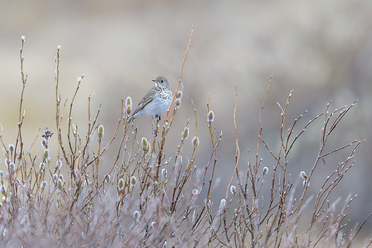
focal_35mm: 1136
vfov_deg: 1.2
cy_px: 91
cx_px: 165
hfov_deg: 1.8
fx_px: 11728
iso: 1600
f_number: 4
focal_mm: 560
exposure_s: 1/800
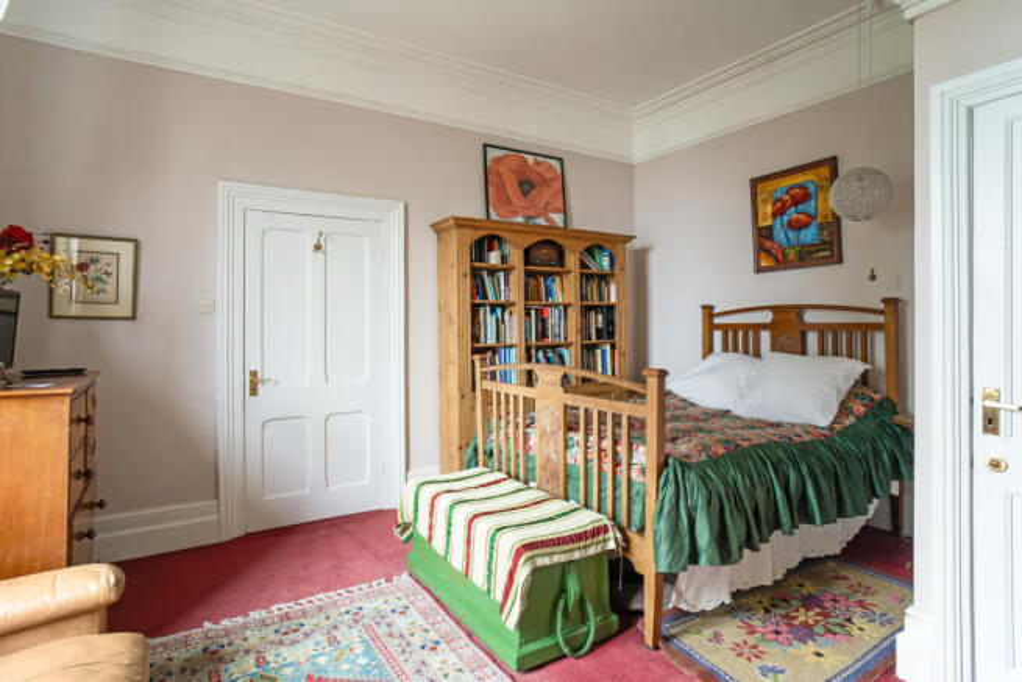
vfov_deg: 67.4
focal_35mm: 18
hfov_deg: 90.0
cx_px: 511
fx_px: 511
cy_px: 341
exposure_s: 1/3
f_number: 8
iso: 400
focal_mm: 18
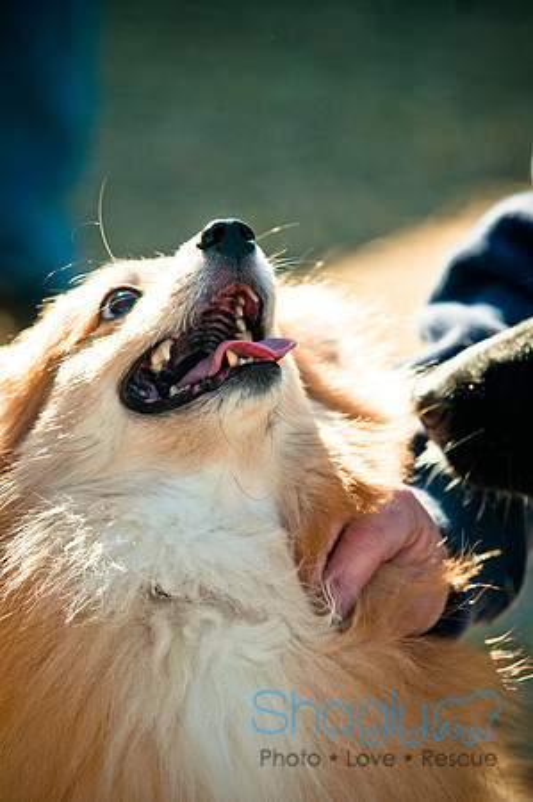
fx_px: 5843
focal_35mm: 262
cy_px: 401
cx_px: 266
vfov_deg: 7.9
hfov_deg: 5.2
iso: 400
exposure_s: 1/1000
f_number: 5.6
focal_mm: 175
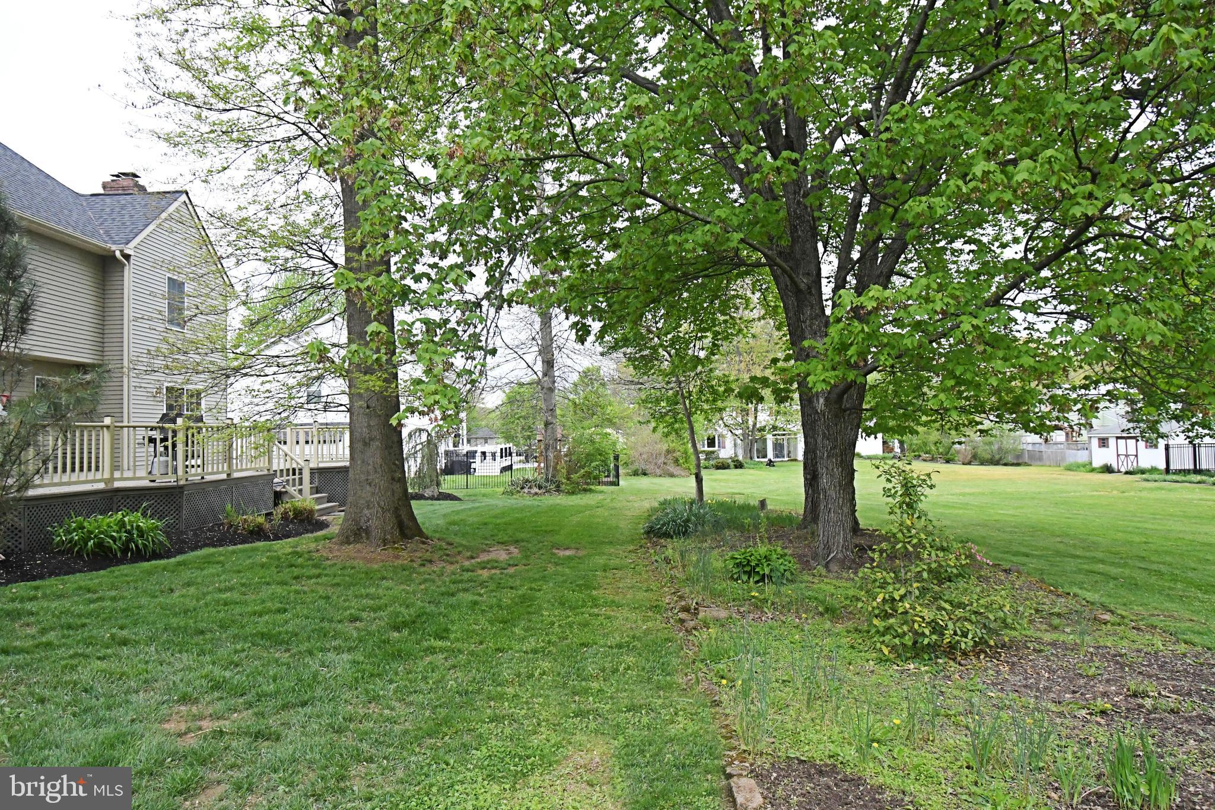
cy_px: 405
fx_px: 709
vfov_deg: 59.5
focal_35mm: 21
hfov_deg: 81.2
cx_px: 608
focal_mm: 14
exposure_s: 1/3200
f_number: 6.3
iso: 4000
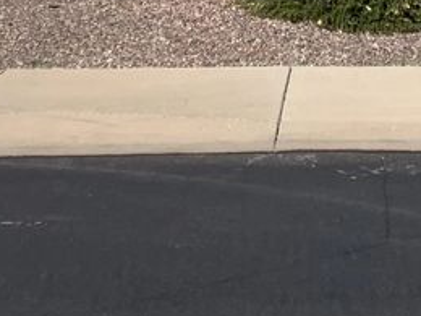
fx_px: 1484
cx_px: 345
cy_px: -206
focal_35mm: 122
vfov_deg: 11.5
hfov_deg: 16.0
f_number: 2.4
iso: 25
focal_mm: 3.3
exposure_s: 1/1988
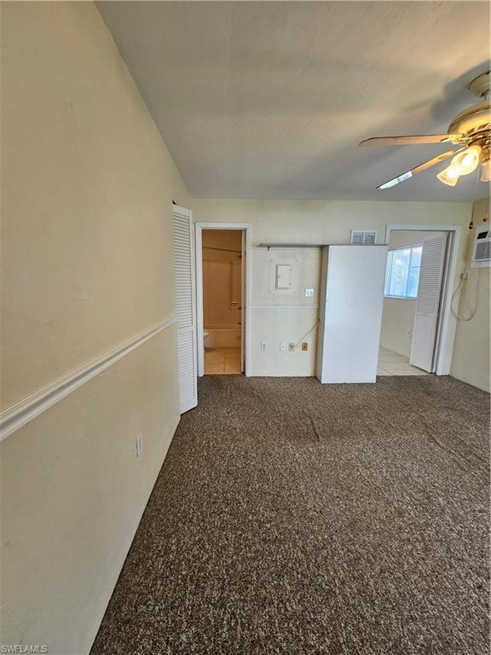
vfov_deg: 106.2
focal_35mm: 13
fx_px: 246
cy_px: 328
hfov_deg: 89.9
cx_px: 246
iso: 100
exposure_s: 1/60
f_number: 2.2
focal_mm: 2.2
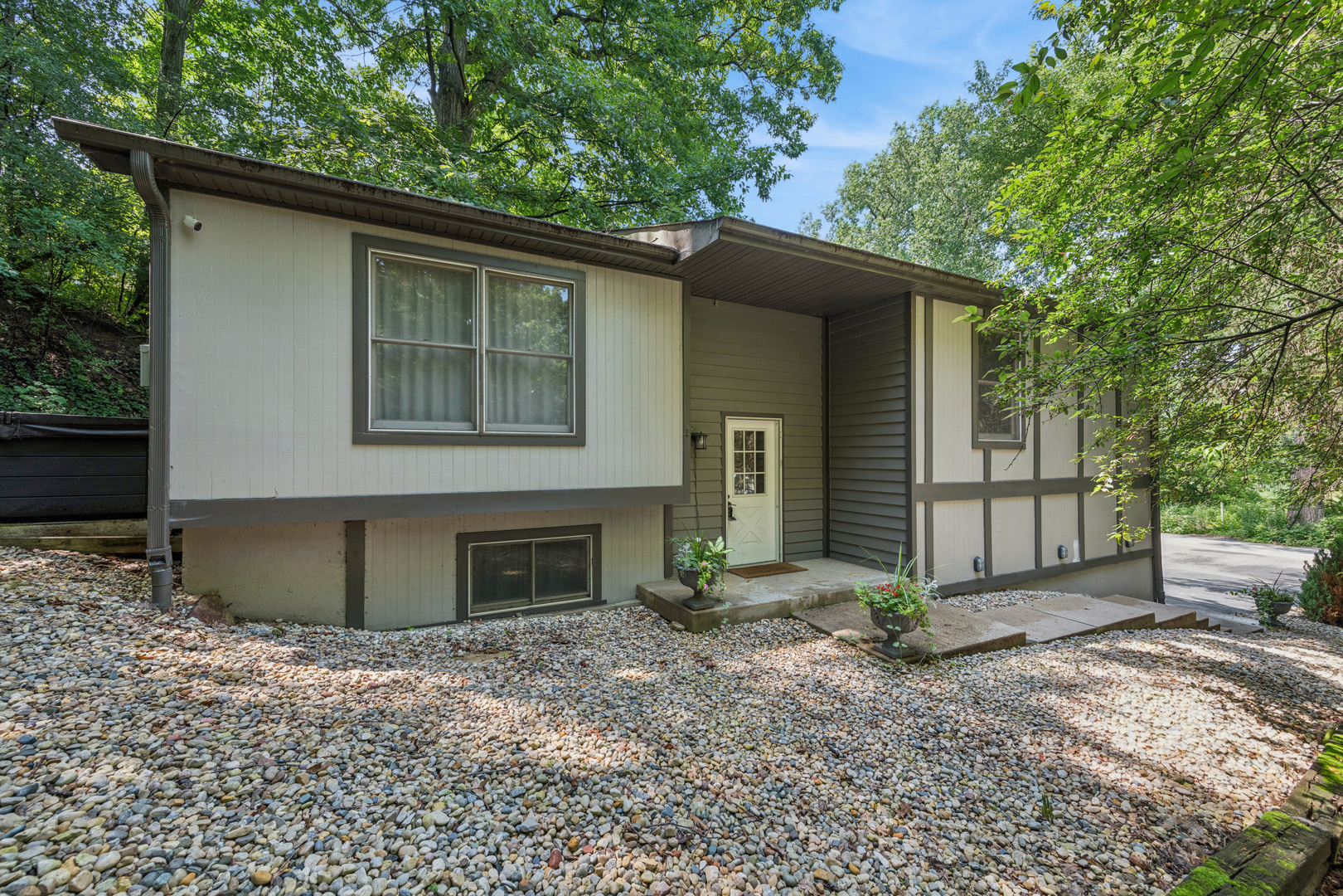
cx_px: 672
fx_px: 522
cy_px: 448
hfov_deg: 104.3
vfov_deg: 81.2
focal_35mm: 14
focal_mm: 14
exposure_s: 1/40
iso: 200
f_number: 8
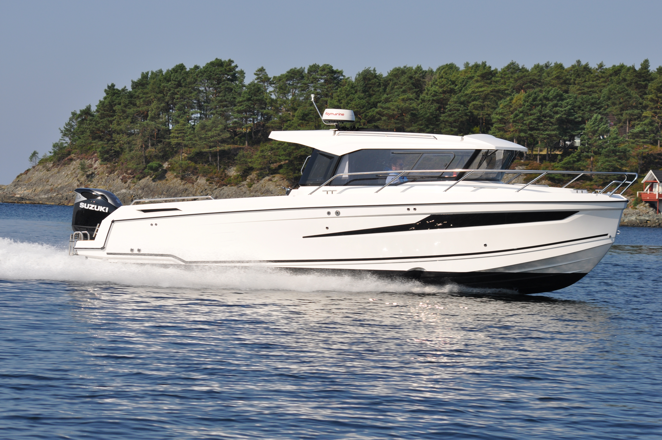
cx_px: 331
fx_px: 2259
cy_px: 220
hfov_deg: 16.7
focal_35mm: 123
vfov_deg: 11.1
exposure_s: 1/1000
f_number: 8
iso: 200
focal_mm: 82
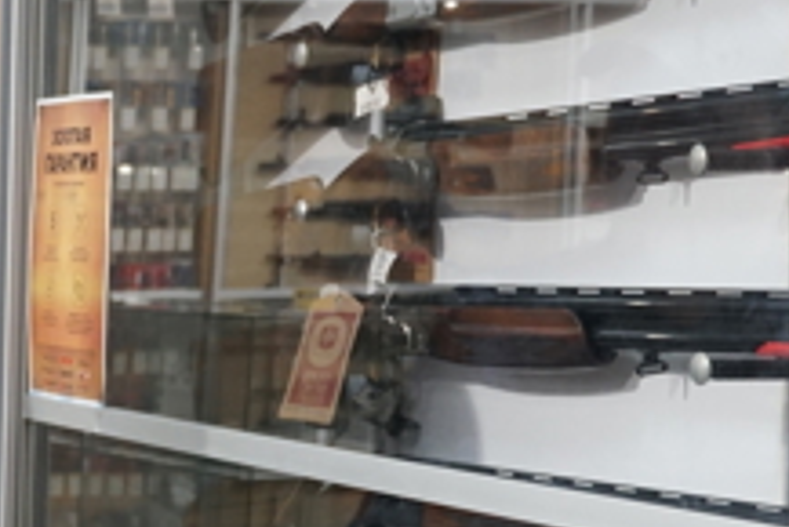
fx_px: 2845
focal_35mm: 130
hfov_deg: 15.4
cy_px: 331
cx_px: -36
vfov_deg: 10.6
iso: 800
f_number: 4
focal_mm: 25
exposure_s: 1/160
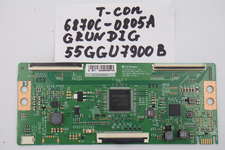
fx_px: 400
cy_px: 75
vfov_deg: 21.2
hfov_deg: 31.4
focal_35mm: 64
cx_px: 112
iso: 200
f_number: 5.6
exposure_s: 1/125
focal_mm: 24
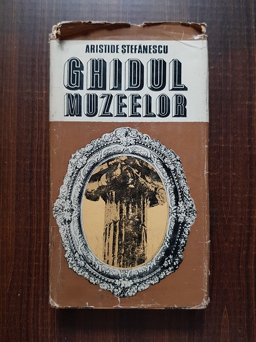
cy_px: 171
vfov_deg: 67.3
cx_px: 128
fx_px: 256
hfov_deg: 53.1
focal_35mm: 26
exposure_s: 1/40
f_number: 1.7
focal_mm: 4.3
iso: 160
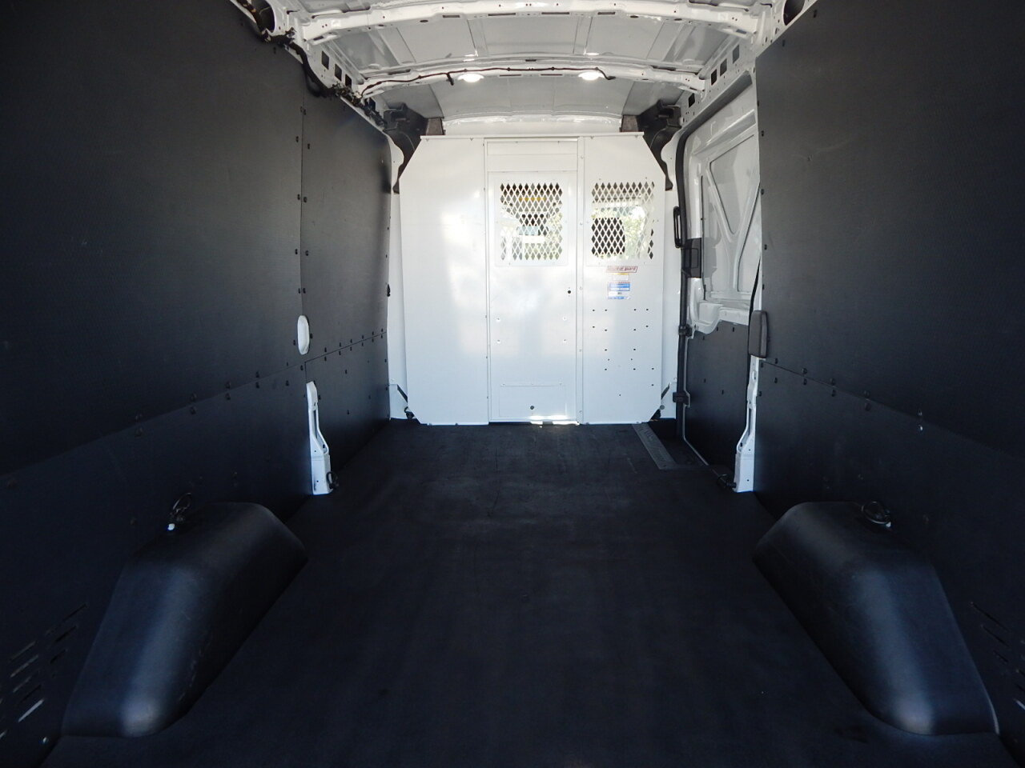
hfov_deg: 76.4
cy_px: 384
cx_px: 512
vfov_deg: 61.1
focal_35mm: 22
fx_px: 651
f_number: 3
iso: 125
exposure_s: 1/100
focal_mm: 4
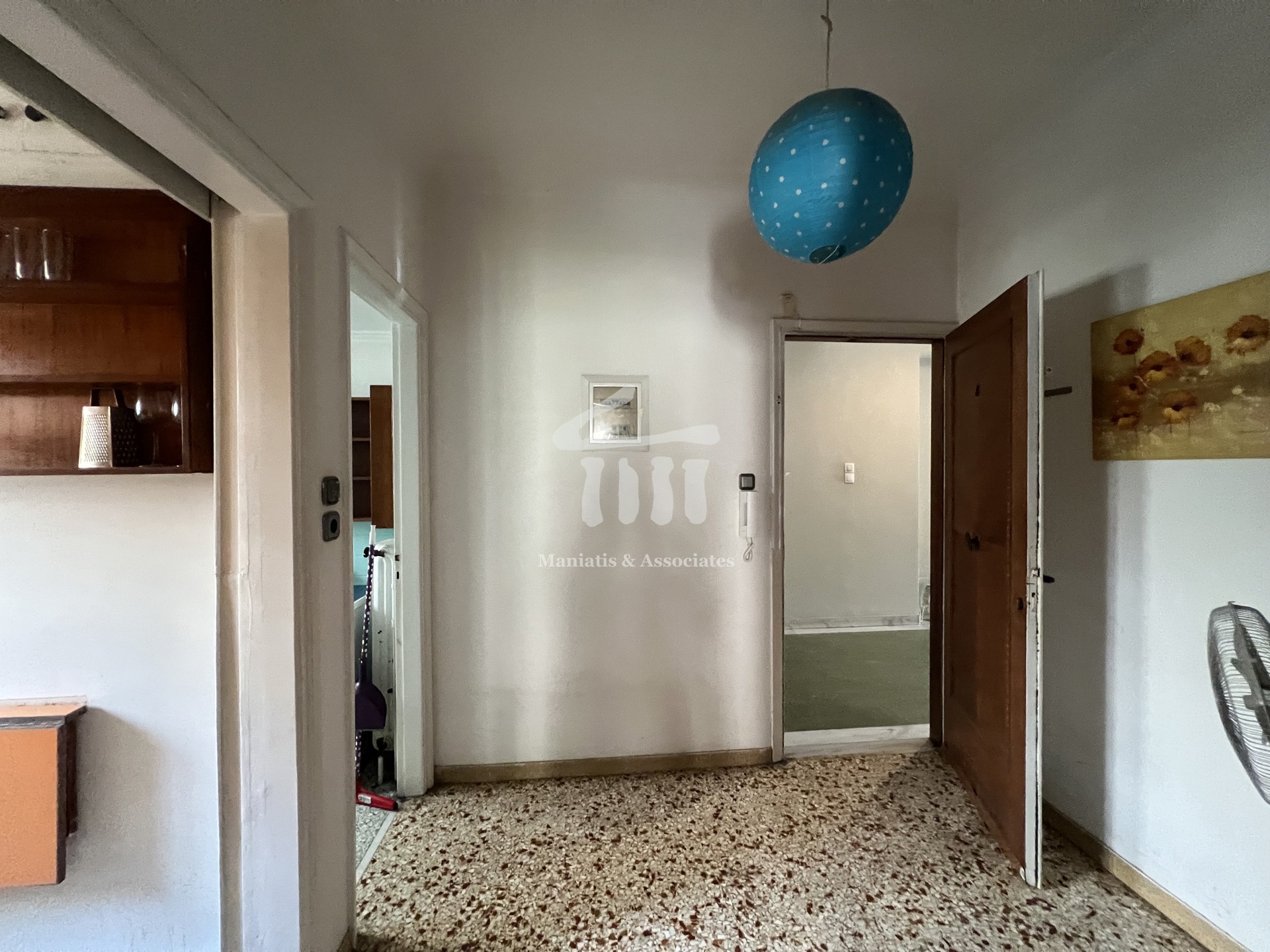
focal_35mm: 13
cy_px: 476
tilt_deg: -0.7
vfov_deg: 89.9
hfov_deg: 106.2
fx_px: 477
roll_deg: +1.0
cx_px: 635
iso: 500
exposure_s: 1/60
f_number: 1.8
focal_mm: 1.57
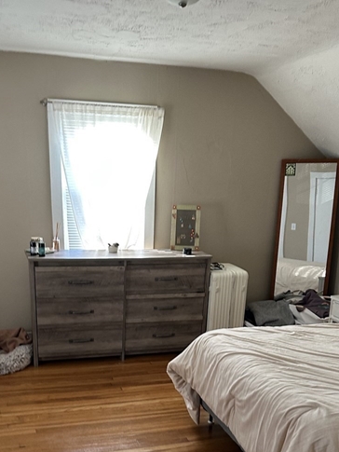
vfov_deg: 47.0
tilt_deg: -18.0
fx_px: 496
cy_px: 343
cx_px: 145
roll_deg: -0.9
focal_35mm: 38
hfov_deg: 37.7
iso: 250
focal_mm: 6.86
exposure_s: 1/60
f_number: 1.78
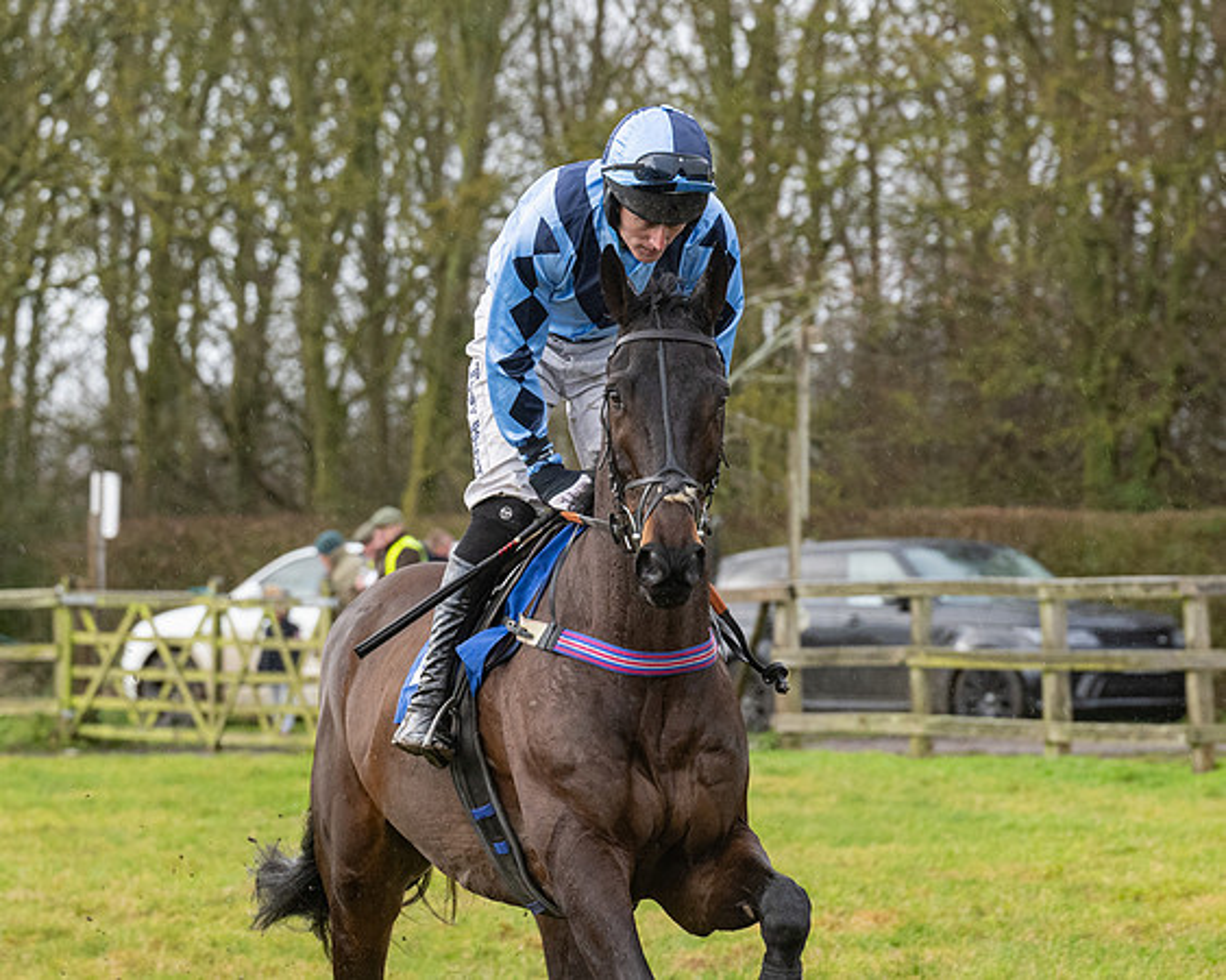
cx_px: 675
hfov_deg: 7.6
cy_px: 477
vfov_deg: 6.0
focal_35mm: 256
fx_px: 9278
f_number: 5
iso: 800
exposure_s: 1/500
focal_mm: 125
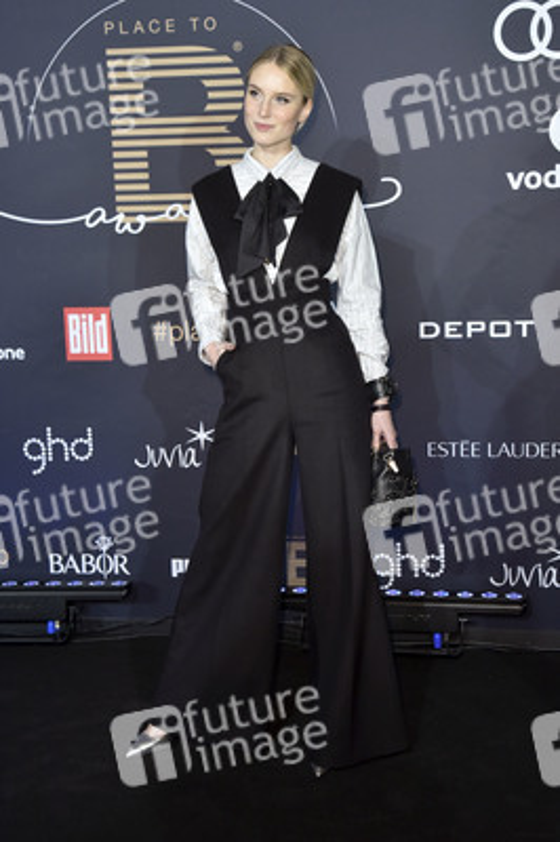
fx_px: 1122
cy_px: 421
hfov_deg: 28.0
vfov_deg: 41.1
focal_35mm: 48
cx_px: 280
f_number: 6.3
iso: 1600
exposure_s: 1/250
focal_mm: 48
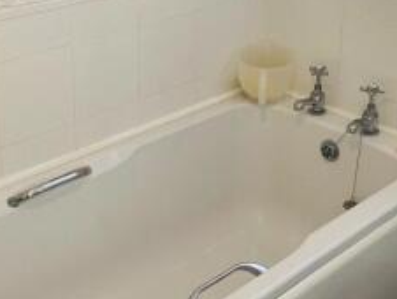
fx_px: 769
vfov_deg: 21.5
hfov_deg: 28.7
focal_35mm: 67
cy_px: 38
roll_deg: -1.4
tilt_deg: -20.7
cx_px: 264
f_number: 1.8
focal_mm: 4.25
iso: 64
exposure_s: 1/50
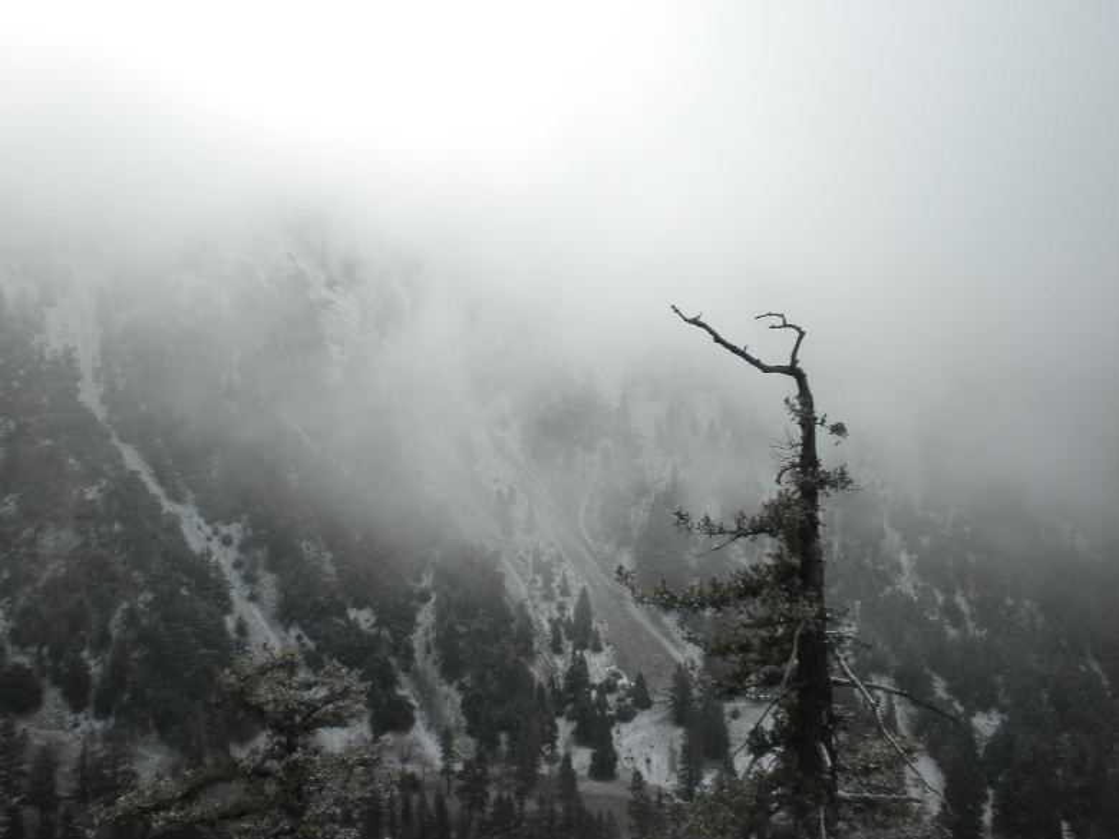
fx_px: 1196
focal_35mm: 37
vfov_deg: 38.7
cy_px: 420
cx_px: 560
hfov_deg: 50.1
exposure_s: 1/84.1
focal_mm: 6.6
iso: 64
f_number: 10
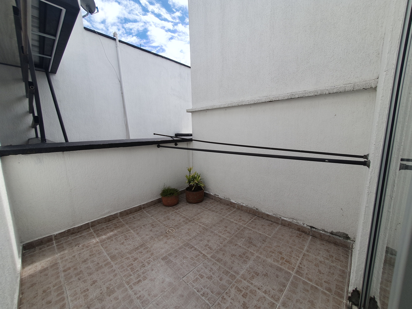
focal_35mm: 13
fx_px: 155
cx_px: 206
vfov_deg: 89.9
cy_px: 154
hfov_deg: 106.2
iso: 50
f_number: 2.2
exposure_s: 1/768
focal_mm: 1.8
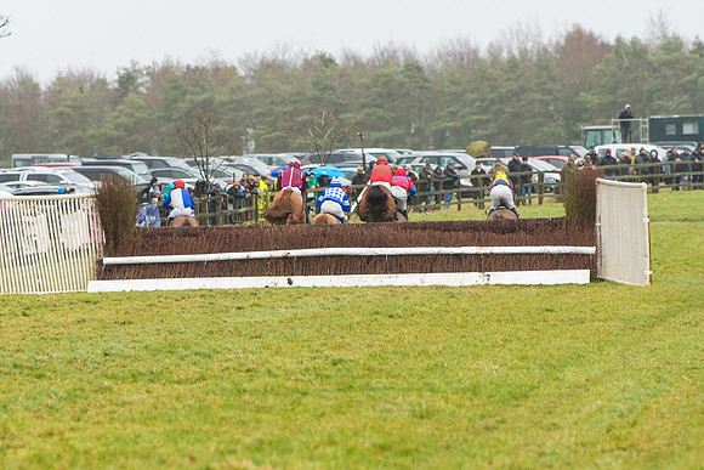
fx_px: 6466
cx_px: 348
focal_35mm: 331
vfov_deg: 4.2
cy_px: 235
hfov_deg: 6.2
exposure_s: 1/1000
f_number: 4
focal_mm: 200
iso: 1000
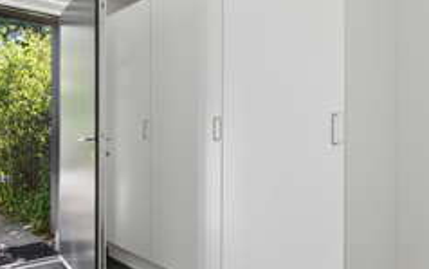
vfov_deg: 46.1
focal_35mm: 27
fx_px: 316
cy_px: 135
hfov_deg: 62.2
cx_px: 81
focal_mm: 10
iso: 500
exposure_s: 1/125
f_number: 8
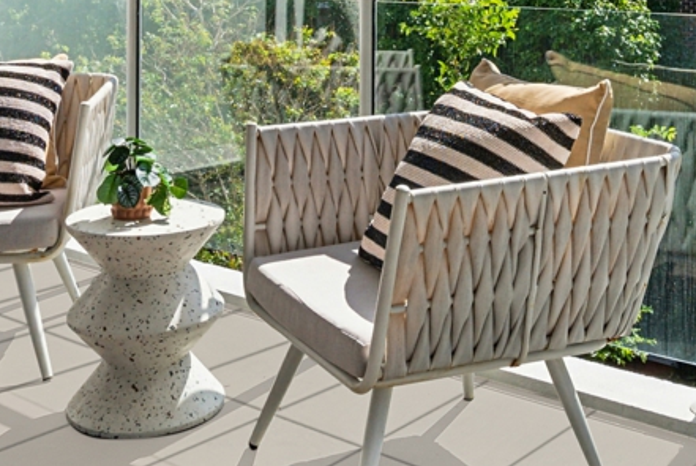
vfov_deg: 22.1
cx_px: 477
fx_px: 1122
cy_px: -54
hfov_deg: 34.1
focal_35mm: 58
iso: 400
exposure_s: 1/400
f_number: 11
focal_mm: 16
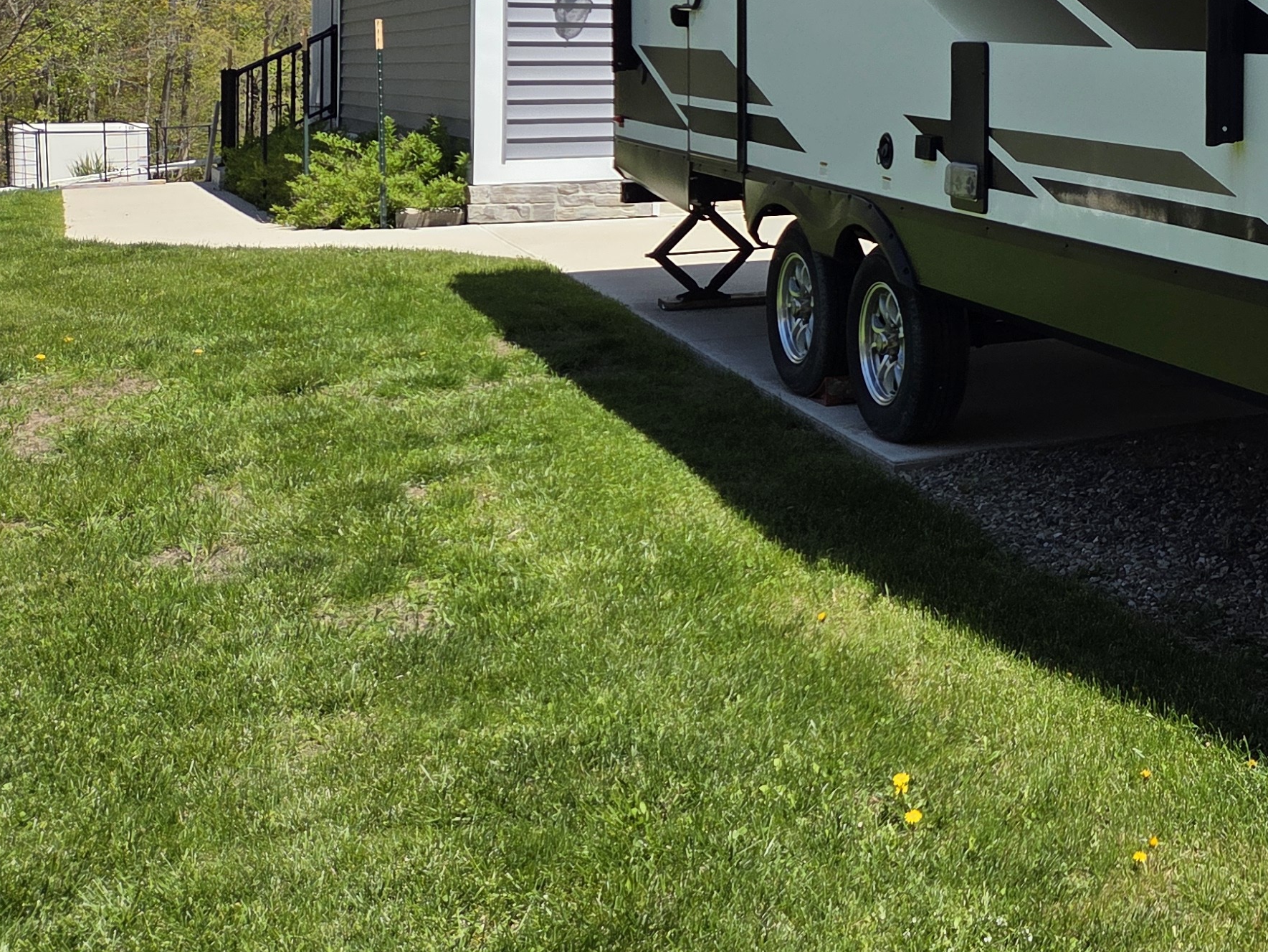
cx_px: 1337
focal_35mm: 52
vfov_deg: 26.9
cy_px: 68
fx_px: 1905
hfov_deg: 33.0
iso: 80
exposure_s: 1/6034
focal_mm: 5.4
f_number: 1.8
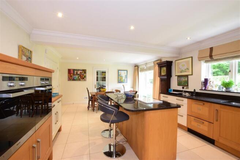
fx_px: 100
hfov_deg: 100.4
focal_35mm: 15
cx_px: 120
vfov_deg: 77.3
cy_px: 80
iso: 400
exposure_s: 1/1.3
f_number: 14
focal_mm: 10
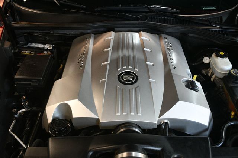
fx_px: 258
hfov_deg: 49.6
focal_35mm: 39
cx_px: 119
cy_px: 79
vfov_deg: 34.2
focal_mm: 26
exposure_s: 1/125
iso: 2500
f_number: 3.8
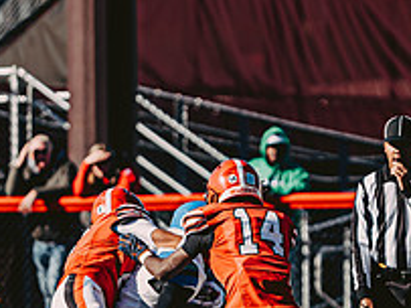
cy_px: 323
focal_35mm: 726
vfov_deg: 2.0
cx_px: 250
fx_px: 8615
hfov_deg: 2.7
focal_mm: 200
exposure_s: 1/2500
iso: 250
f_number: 3.2
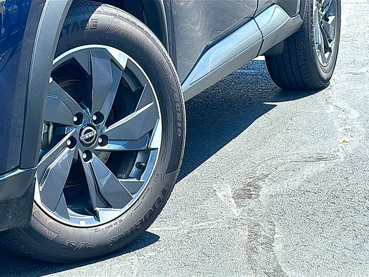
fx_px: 1066
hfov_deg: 19.6
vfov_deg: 14.8
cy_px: 138
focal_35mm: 100
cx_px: 184
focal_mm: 6.86
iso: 64
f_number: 1.78
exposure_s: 1/1618
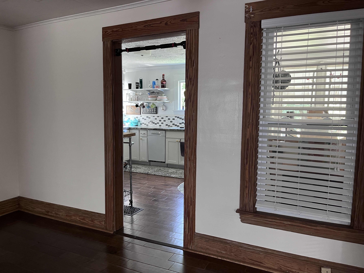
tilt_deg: -5.5
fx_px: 273
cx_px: 182
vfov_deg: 53.1
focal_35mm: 26
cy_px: 136
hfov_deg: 67.3
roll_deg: -0.6
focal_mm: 5.1
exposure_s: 1/60
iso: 320
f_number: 1.6
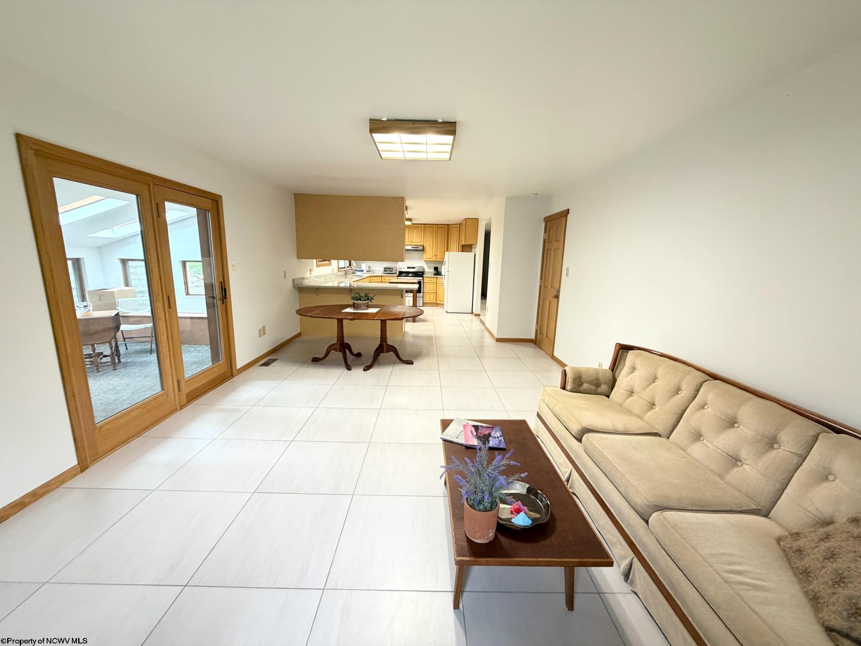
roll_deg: -1.3
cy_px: 323
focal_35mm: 14
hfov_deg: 102.1
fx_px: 348
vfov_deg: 85.7
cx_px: 430
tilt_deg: -11.4
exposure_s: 1/60
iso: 320
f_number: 2.2
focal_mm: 2.22
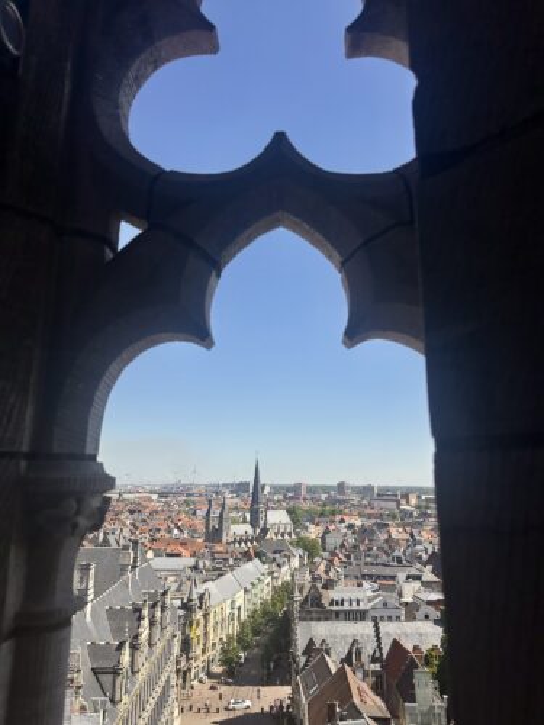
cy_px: 362
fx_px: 503
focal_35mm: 24
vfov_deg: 71.6
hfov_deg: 56.8
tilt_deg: +14.5
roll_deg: -1.0
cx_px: 272
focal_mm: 6.86
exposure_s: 1/7042
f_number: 1.78
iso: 80
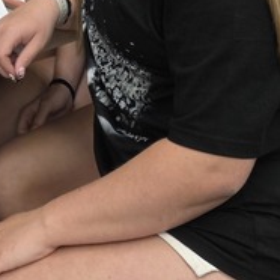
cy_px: -176
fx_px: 1025
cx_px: -152
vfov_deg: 14.2
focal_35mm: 112
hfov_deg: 14.4
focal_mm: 6.3
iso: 100
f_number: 1.7
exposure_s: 1/120
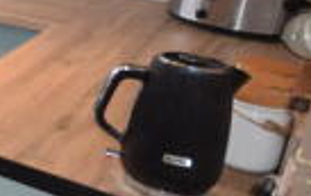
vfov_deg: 16.0
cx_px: -403
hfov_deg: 15.7
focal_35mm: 80
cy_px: 1
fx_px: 683
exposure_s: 1/80
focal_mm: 11
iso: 800
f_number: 4.5
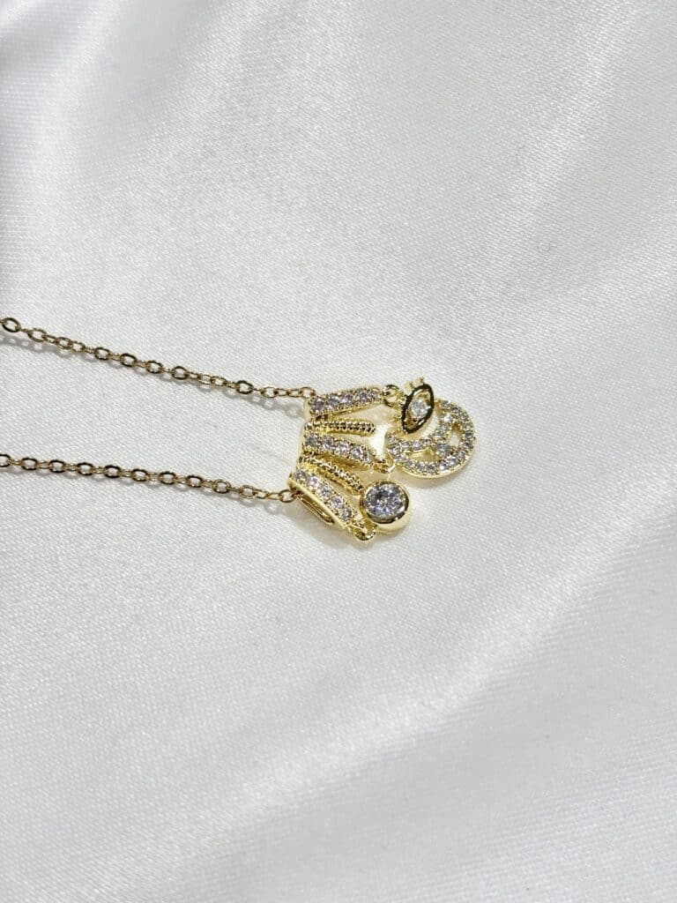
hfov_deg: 28.0
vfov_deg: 36.8
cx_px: 338
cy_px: 452
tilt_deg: -55.3
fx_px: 1356
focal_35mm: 52
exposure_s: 1/426
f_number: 1.6
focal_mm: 5.96
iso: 32
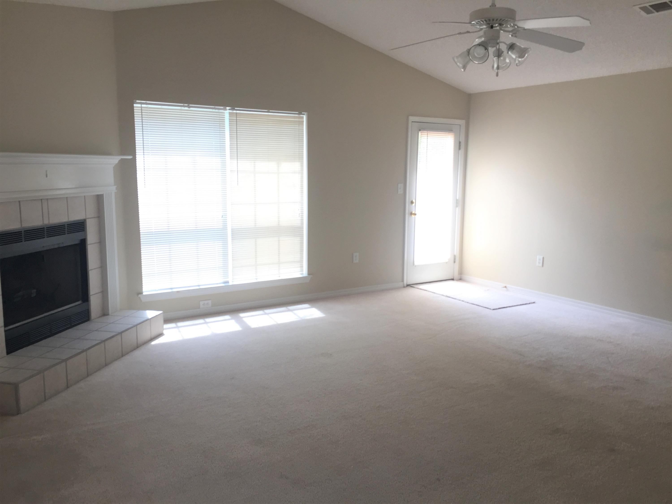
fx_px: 563
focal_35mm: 29
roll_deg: -1.7
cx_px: 336
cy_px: 252
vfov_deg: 48.2
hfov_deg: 61.7
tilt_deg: -8.3
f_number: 2.2
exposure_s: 1/60
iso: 40
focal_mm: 4.15
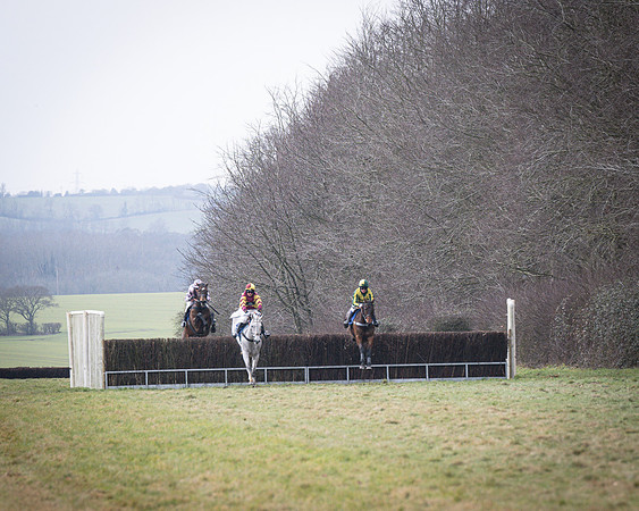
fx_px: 6390
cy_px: 256
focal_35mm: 338
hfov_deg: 5.7
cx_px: 320
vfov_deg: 4.6
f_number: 5
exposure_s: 1/1000
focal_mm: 200
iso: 400
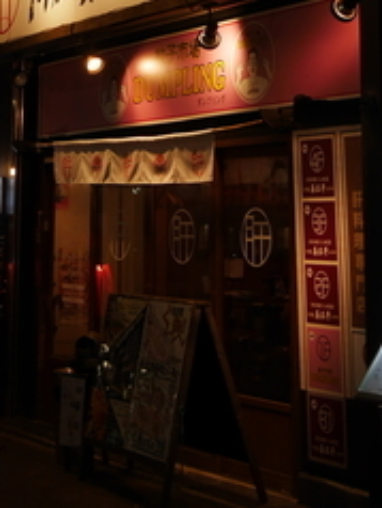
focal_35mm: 101
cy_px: -81
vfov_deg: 18.5
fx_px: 1483
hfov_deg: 14.6
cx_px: 112
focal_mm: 20
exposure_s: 1/60
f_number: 4.6
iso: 500
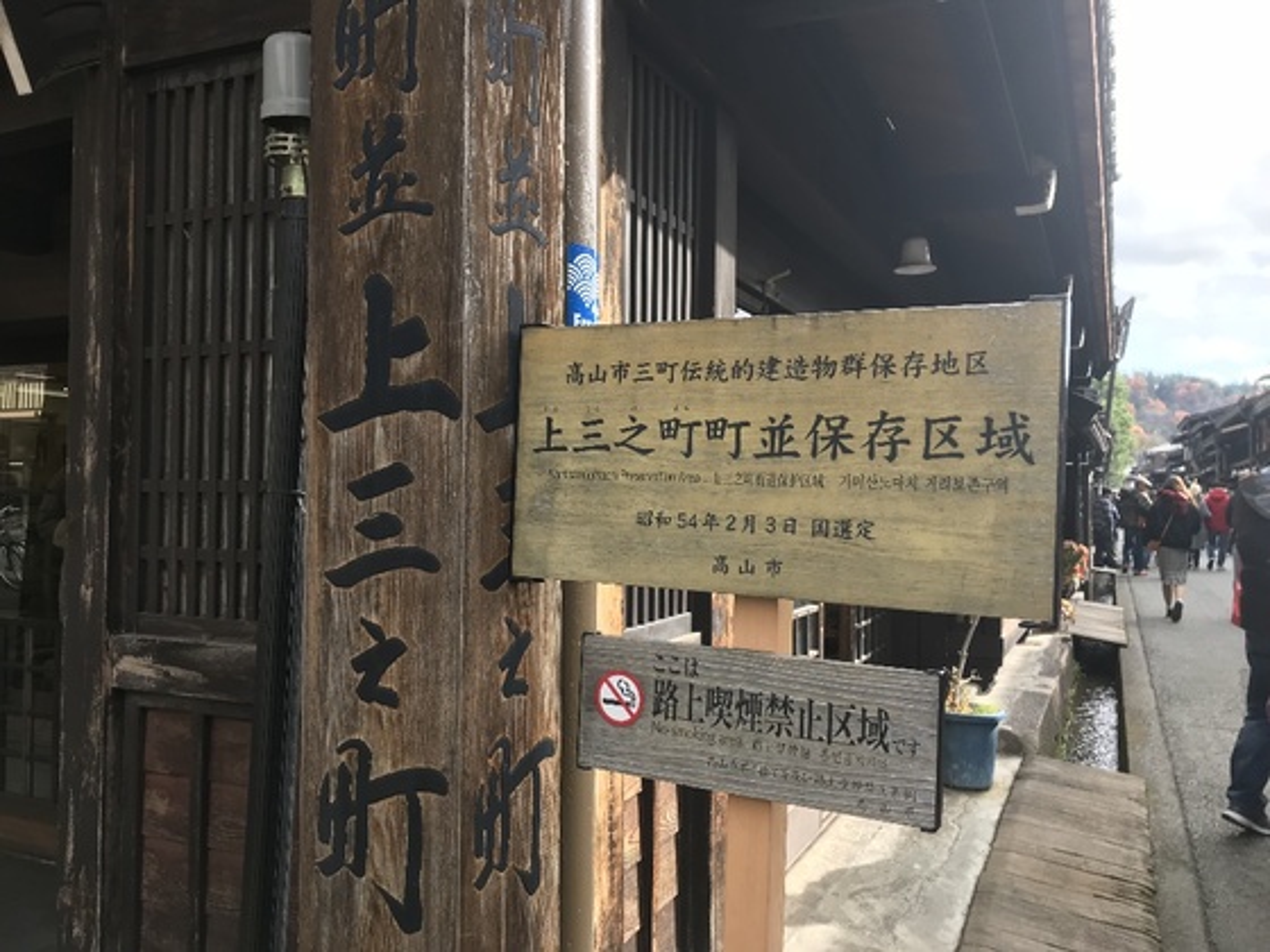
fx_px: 1027
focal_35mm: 28
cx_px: 635
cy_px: 476
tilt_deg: +3.1
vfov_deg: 49.7
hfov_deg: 63.4
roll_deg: -0.1
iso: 20
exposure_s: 1/378
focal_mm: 3.99
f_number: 1.8
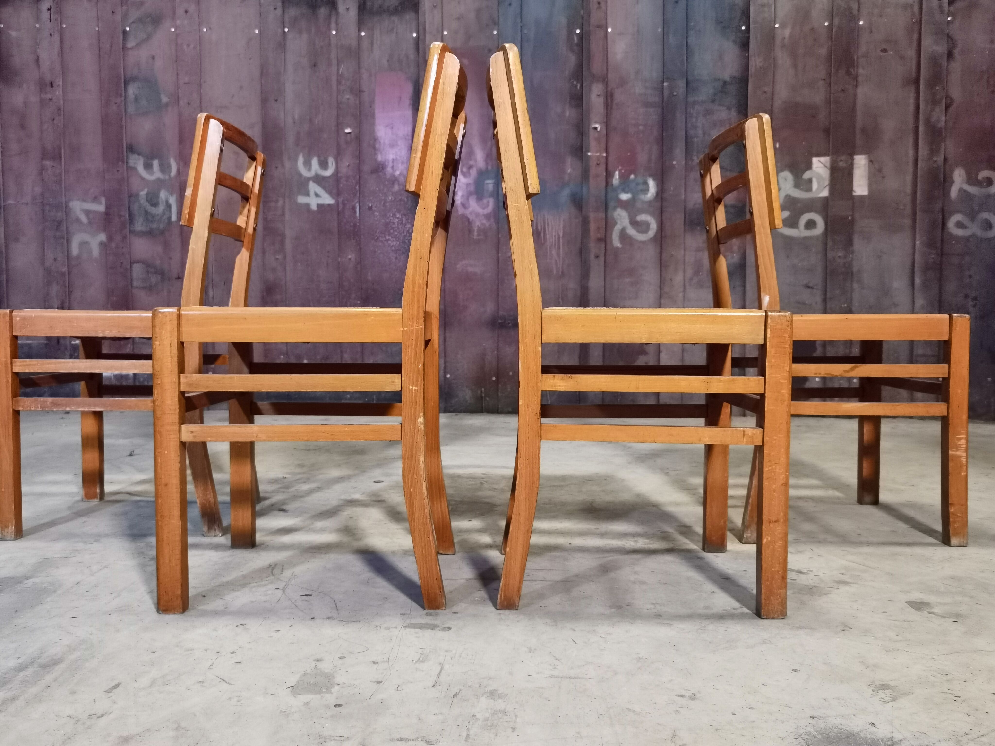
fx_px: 891
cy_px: 373
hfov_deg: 58.4
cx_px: 498
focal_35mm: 31
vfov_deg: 45.4
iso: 500
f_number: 1.9
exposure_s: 1/25
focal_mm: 6.71
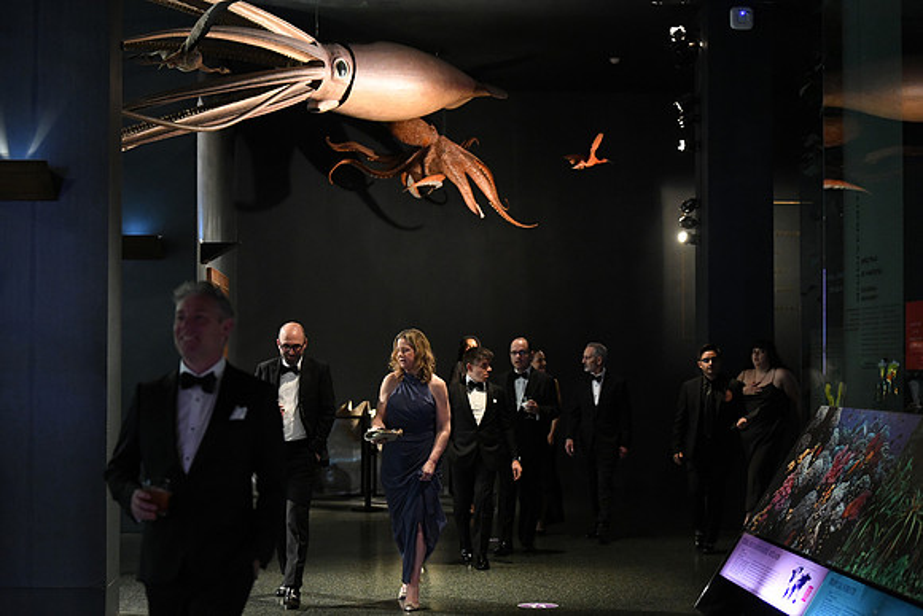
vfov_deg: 19.5
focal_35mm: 70
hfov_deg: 28.8
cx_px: 462
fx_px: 1795
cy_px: 308
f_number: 2.8
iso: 8000
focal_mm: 70
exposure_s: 1/100
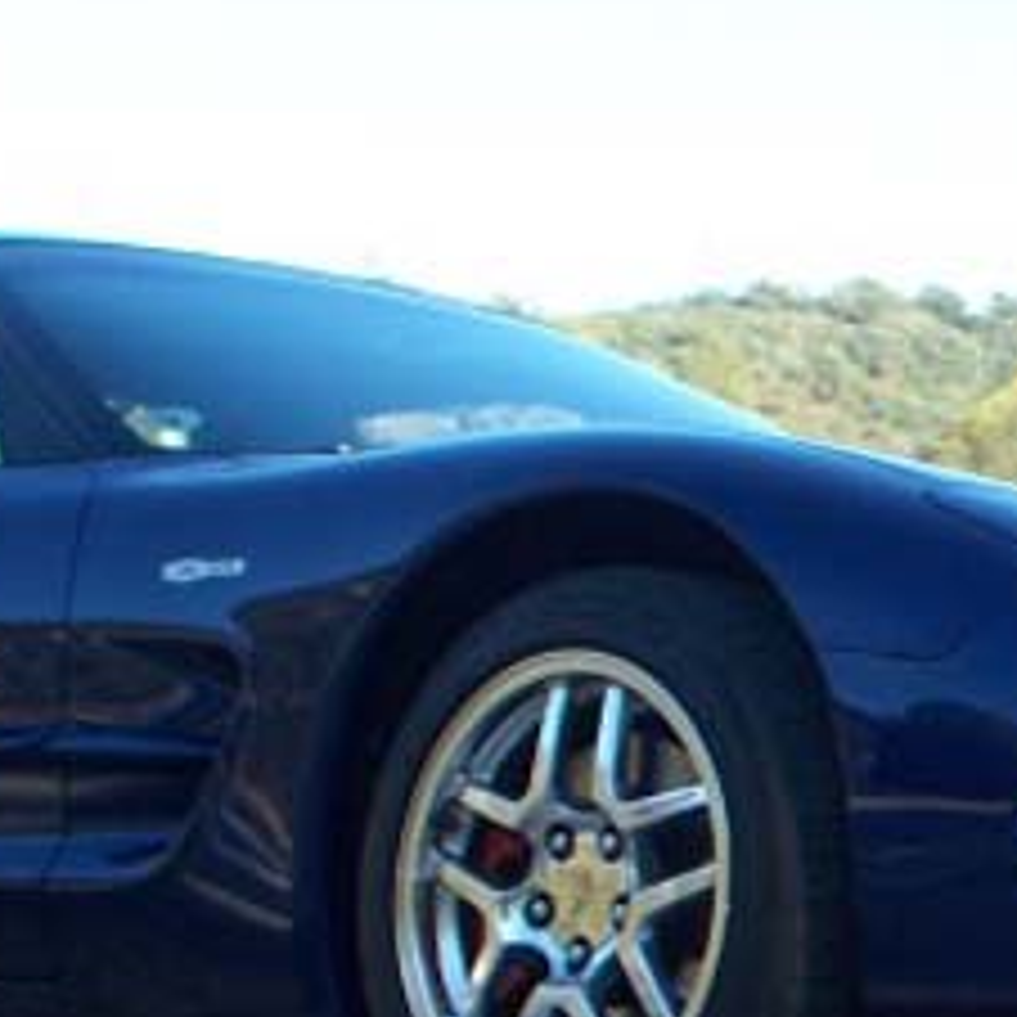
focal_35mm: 150
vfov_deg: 11.4
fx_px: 4986
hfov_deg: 11.4
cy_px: 1289
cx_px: 1300
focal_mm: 7.54
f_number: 2.8
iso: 64
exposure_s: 1/250
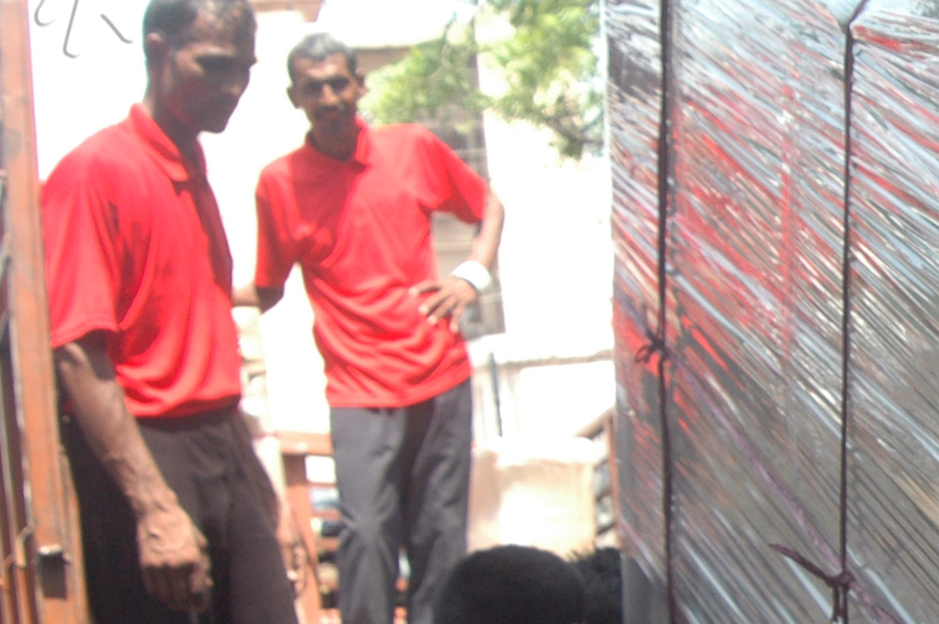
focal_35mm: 99
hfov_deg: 18.8
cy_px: 484
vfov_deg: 13.7
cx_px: 1285
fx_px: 2580
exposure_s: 1/320
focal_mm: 24
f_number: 5.6
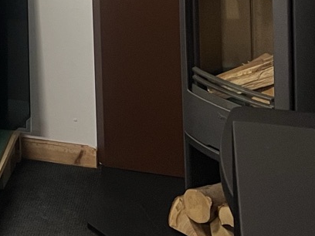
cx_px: -230
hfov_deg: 16.5
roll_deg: +4.1
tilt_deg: -4.8
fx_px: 928
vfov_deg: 13.1
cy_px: -184
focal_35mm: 102
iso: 80
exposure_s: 1/50
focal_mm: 5.7
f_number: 1.5
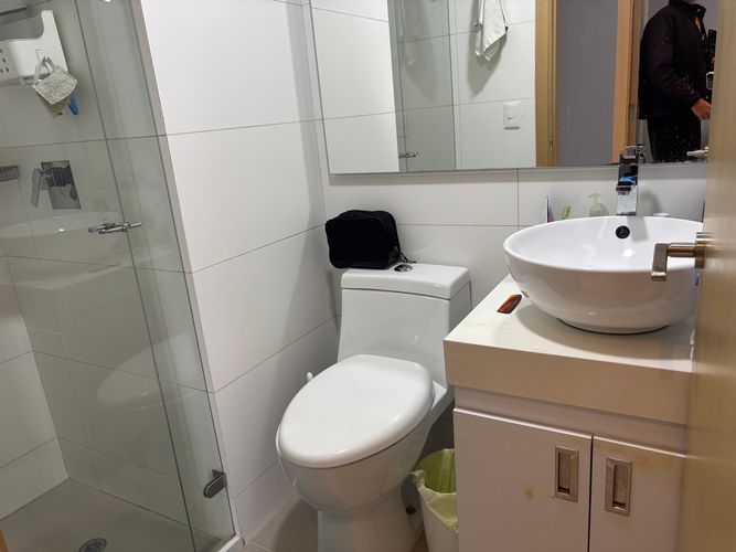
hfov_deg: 67.3
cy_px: 276
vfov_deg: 53.0
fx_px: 553
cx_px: 368
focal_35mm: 26
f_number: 1.6
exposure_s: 1/121
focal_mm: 5.96
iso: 100
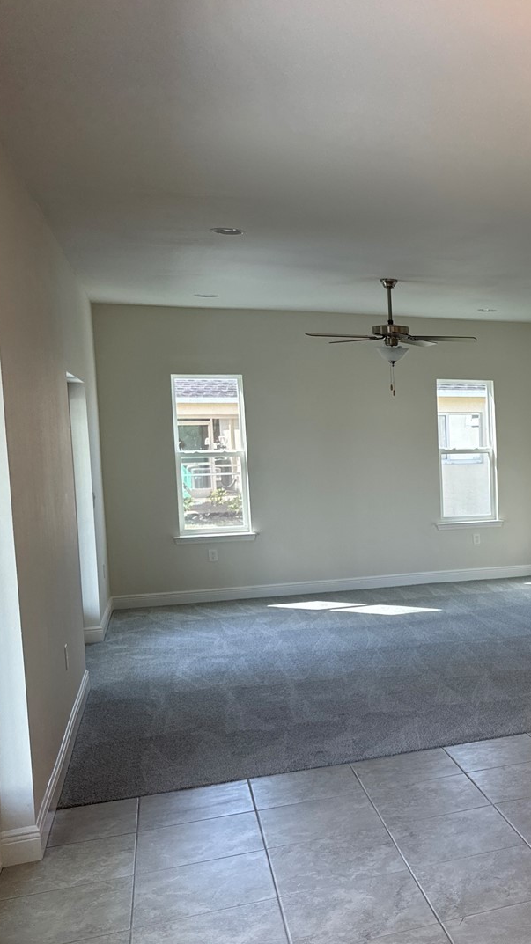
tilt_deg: -5.7
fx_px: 977
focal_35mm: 39
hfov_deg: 26.5
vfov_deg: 51.5
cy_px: 522
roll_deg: +0.1
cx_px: 663
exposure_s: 1/191
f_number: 1.78
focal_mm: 6.86
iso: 64
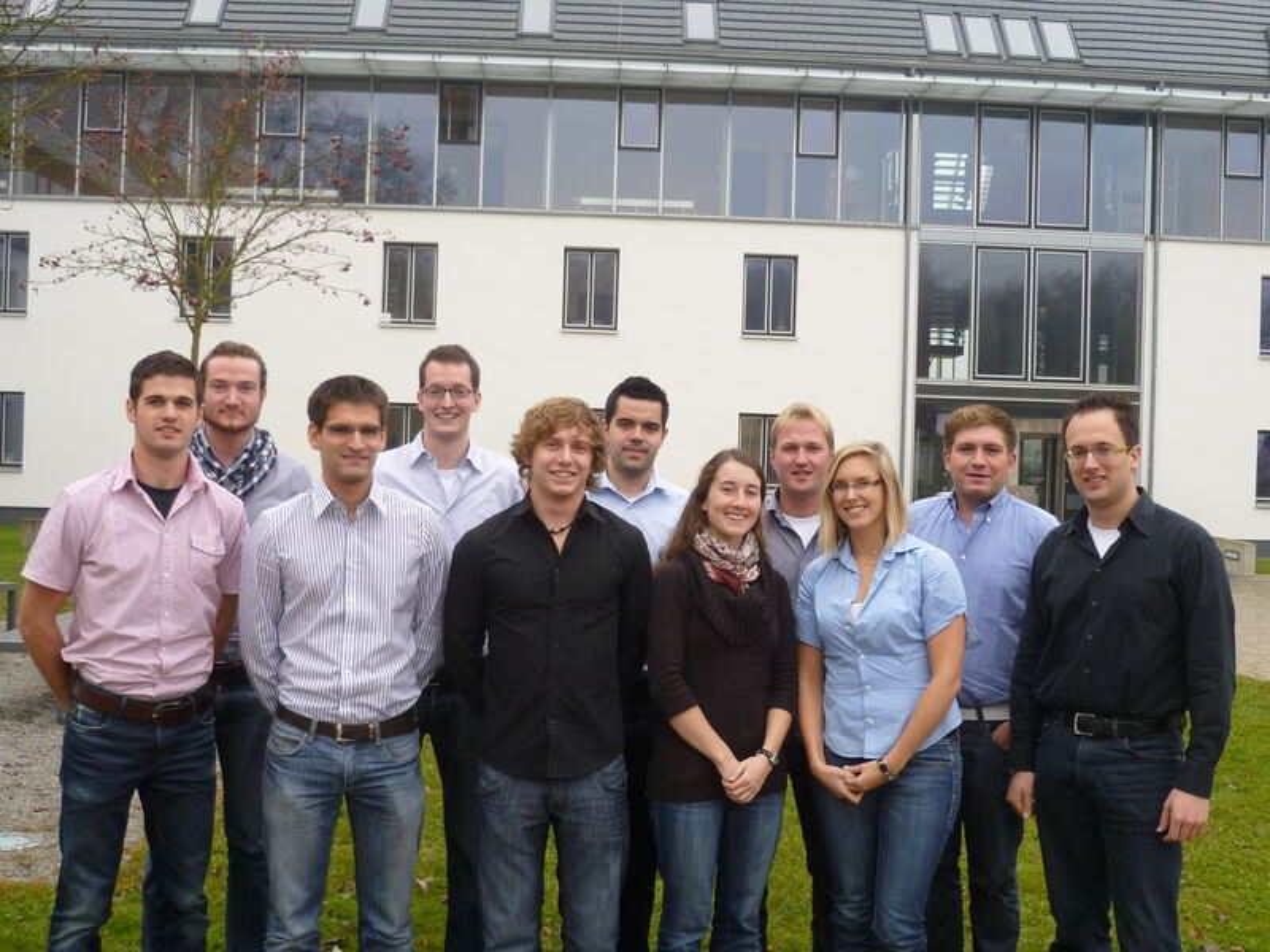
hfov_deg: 47.9
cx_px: 635
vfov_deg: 36.8
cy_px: 476
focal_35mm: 39
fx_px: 1431
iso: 80
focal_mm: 7
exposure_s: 1/80
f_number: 3.2
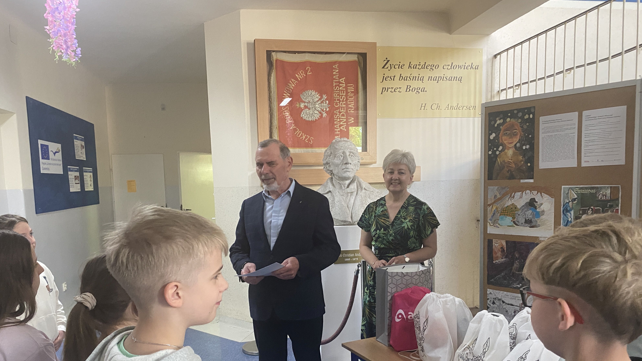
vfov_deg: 39.8
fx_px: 494
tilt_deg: -7.0
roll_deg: +1.4
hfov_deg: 66.1
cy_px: 237
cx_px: 314
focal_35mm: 29
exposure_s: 1/60
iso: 250
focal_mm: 4.25
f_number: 1.8
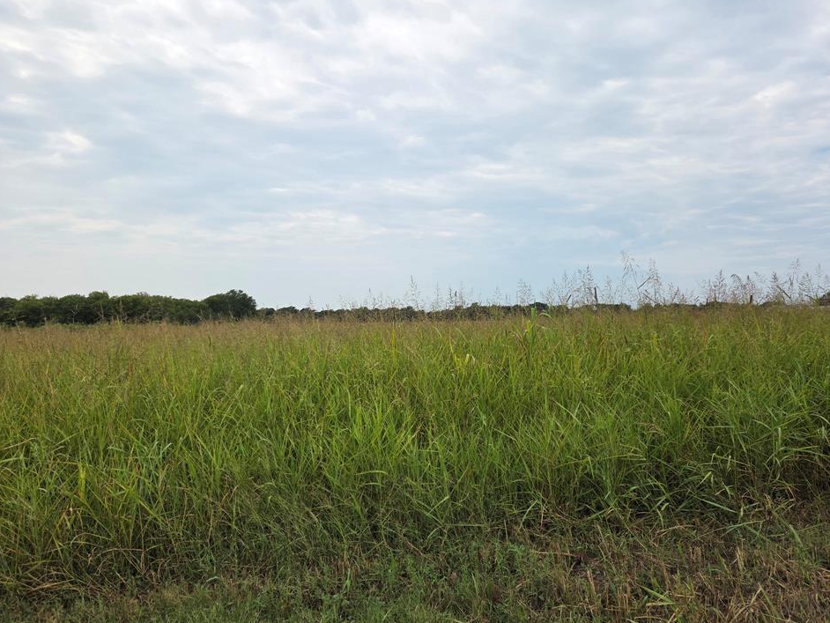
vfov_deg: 54.9
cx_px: 418
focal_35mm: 25
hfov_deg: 69.4
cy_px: 330
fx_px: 600
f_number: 1.8
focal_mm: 5.4
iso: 80
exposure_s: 1/4076
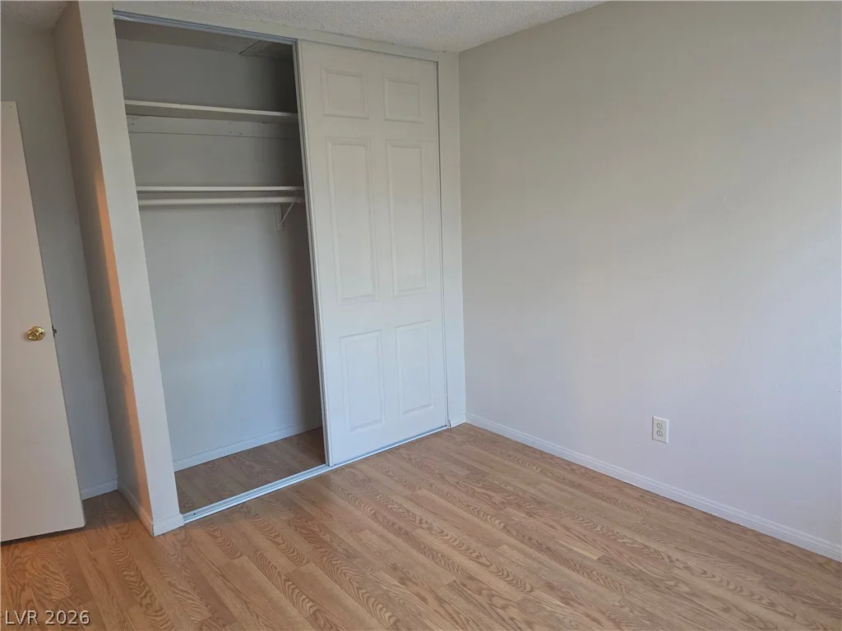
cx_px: 421
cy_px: 316
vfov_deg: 58.9
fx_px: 559
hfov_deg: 73.9
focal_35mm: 23
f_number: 1.4
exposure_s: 1/120
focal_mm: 6.5
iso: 500
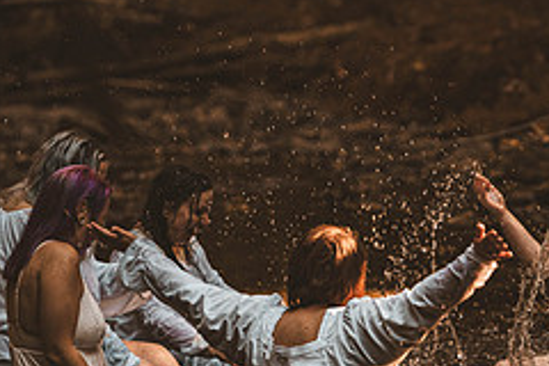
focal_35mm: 399
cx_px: 416
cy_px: 246
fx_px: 6084
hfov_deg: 5.2
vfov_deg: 3.4
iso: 1000
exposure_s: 1/400
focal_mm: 165
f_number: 2.8
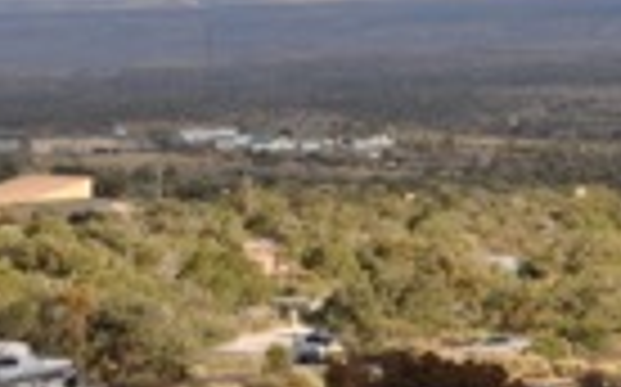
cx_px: 414
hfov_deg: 7.2
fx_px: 4934
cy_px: 173
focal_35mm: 292
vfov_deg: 4.5
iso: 200
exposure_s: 1/320
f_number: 9
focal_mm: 55
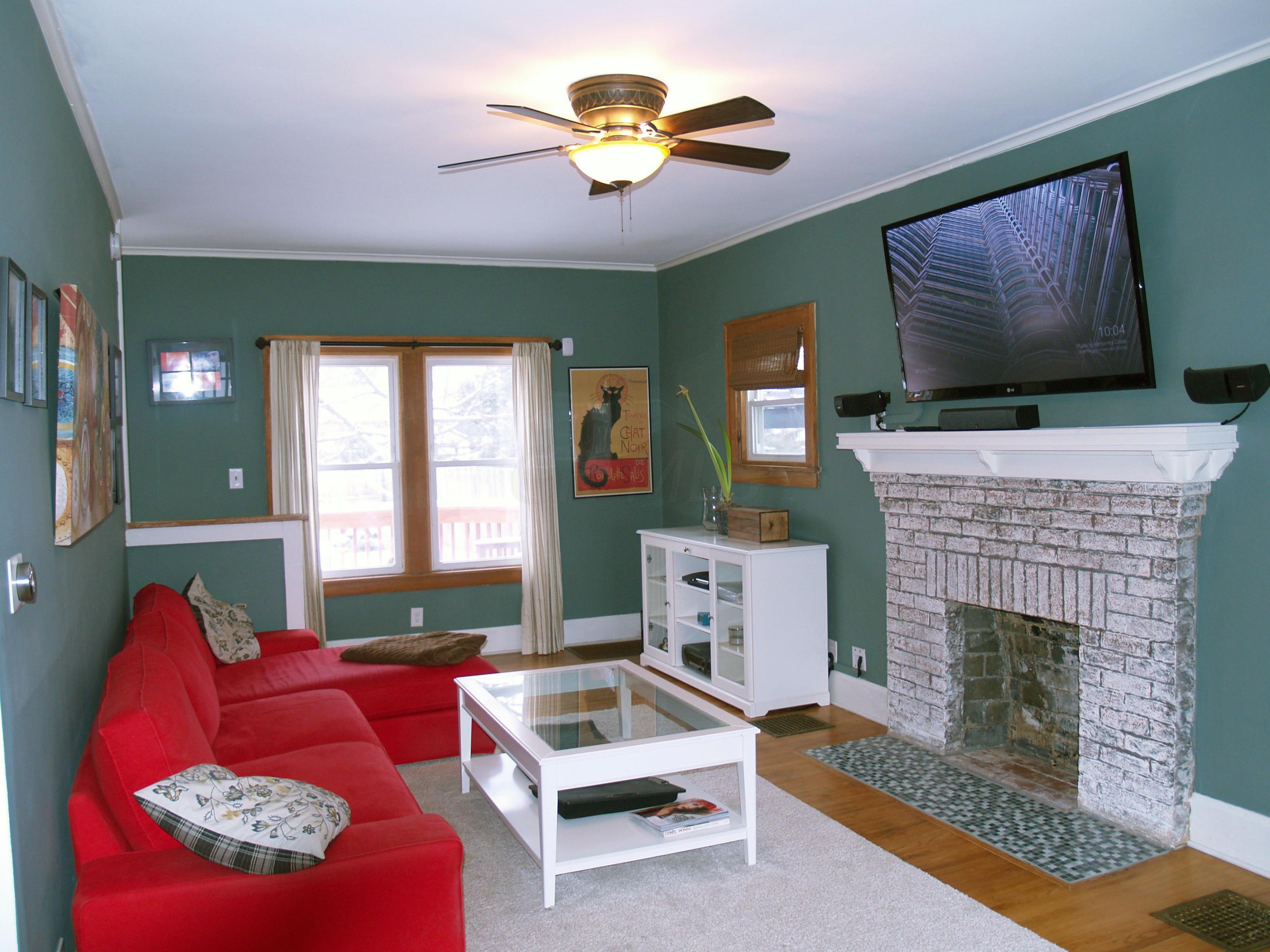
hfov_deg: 63.4
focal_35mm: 28
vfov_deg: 49.7
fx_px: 1027
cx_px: 635
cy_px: 476
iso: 250
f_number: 3.5
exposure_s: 1/30
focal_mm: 14
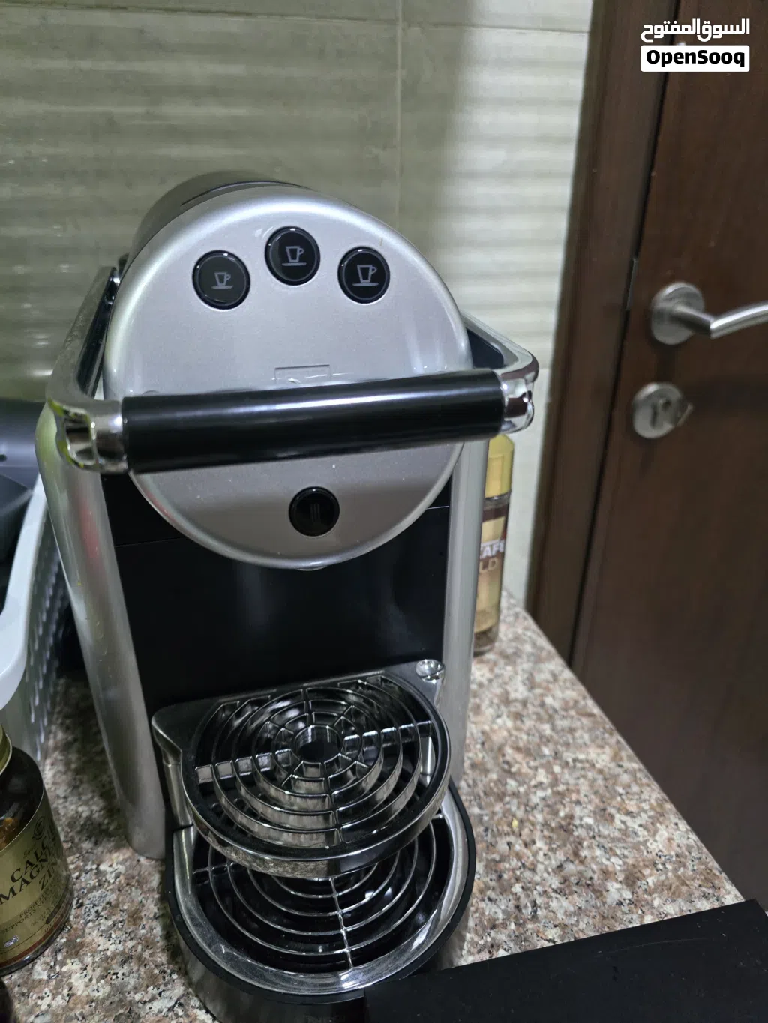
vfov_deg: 73.9
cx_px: 384
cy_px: 512
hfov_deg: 58.9
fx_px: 680
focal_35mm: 23
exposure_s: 1/100
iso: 2000
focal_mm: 6.3
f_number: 1.7
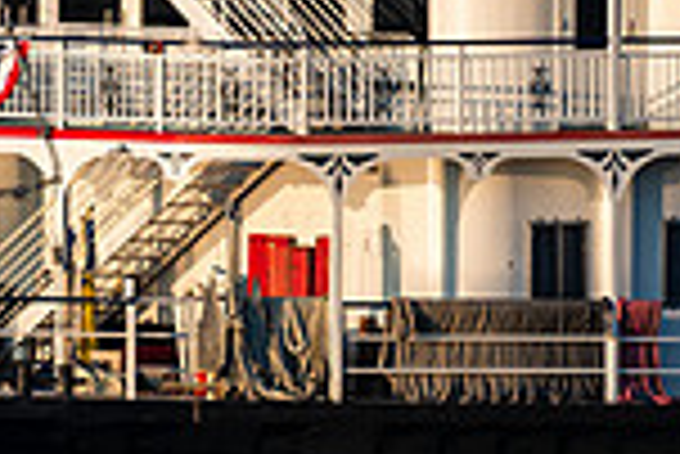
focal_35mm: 1193
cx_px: 180
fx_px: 22556
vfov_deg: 1.2
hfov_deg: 1.7
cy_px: -61
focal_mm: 300
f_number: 8
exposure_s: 1/160
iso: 64
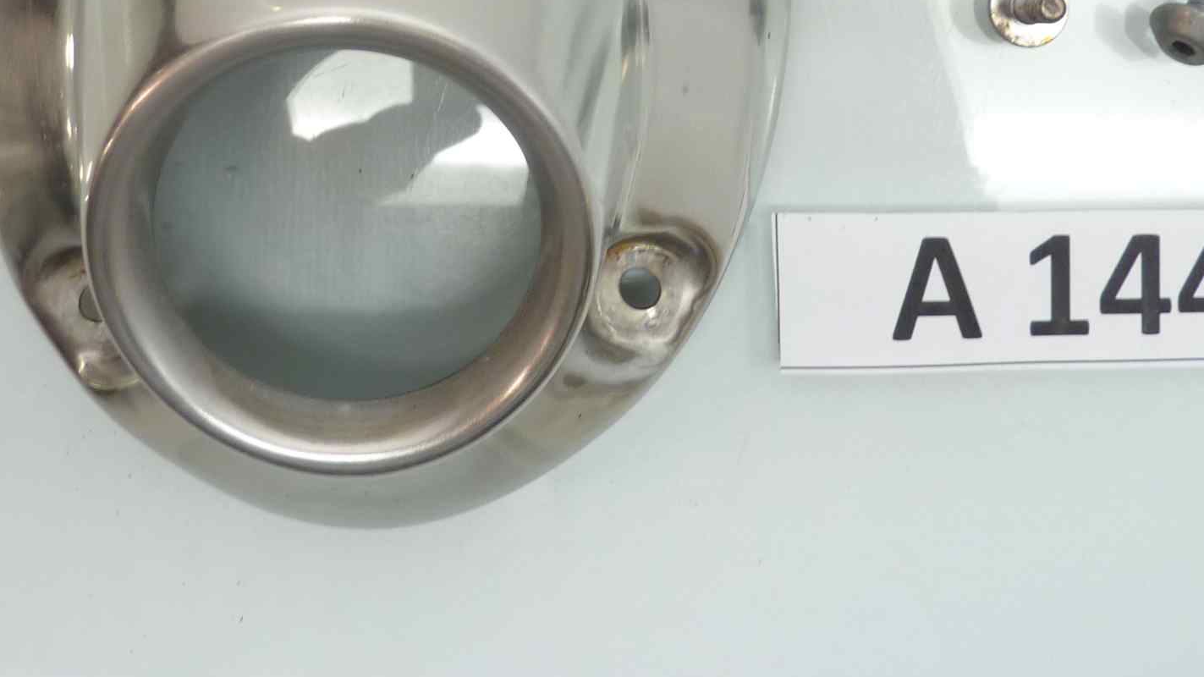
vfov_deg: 22.8
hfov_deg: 42.1
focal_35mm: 49
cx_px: 554
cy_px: -90
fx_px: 1564
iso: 80
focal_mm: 4.1
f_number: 3.3
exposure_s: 1/13
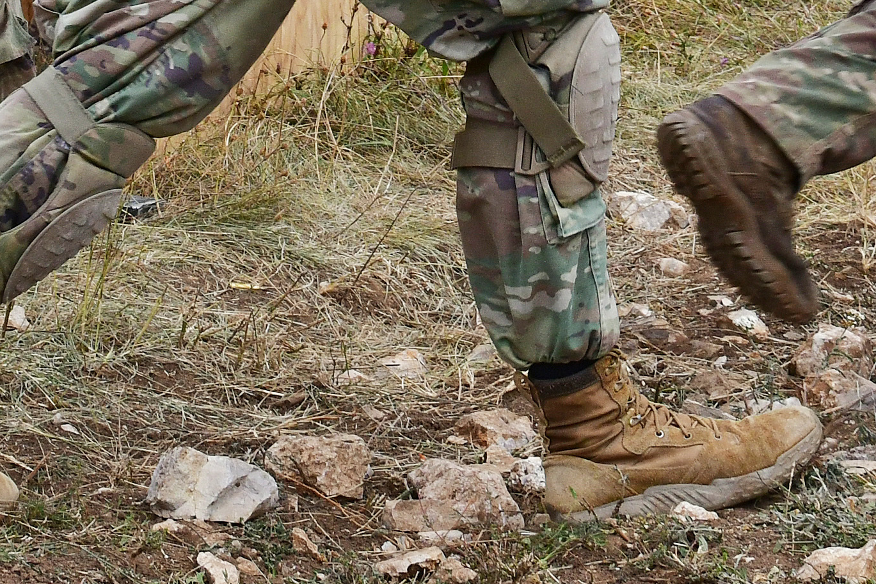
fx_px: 5062
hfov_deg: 9.8
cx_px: 23
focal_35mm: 208
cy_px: -520
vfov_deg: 6.4
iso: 500
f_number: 10
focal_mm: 46
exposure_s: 1/400
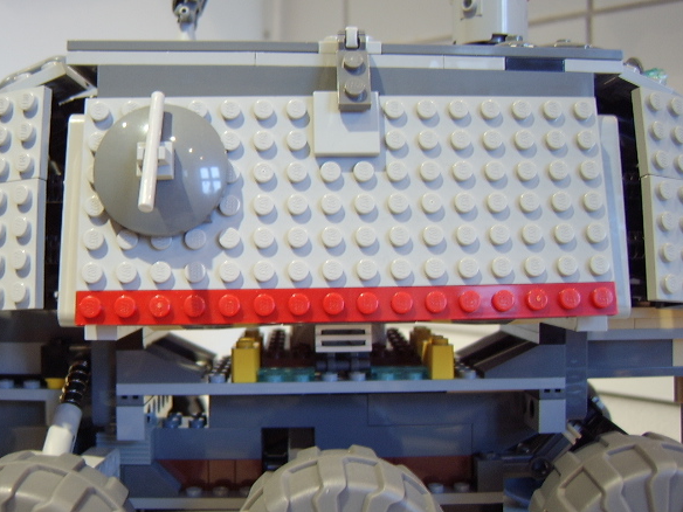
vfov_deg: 41.8
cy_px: 243
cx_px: 324
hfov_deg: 53.9
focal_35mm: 34
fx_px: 671
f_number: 2.7
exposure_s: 1/7
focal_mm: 8.13
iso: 100
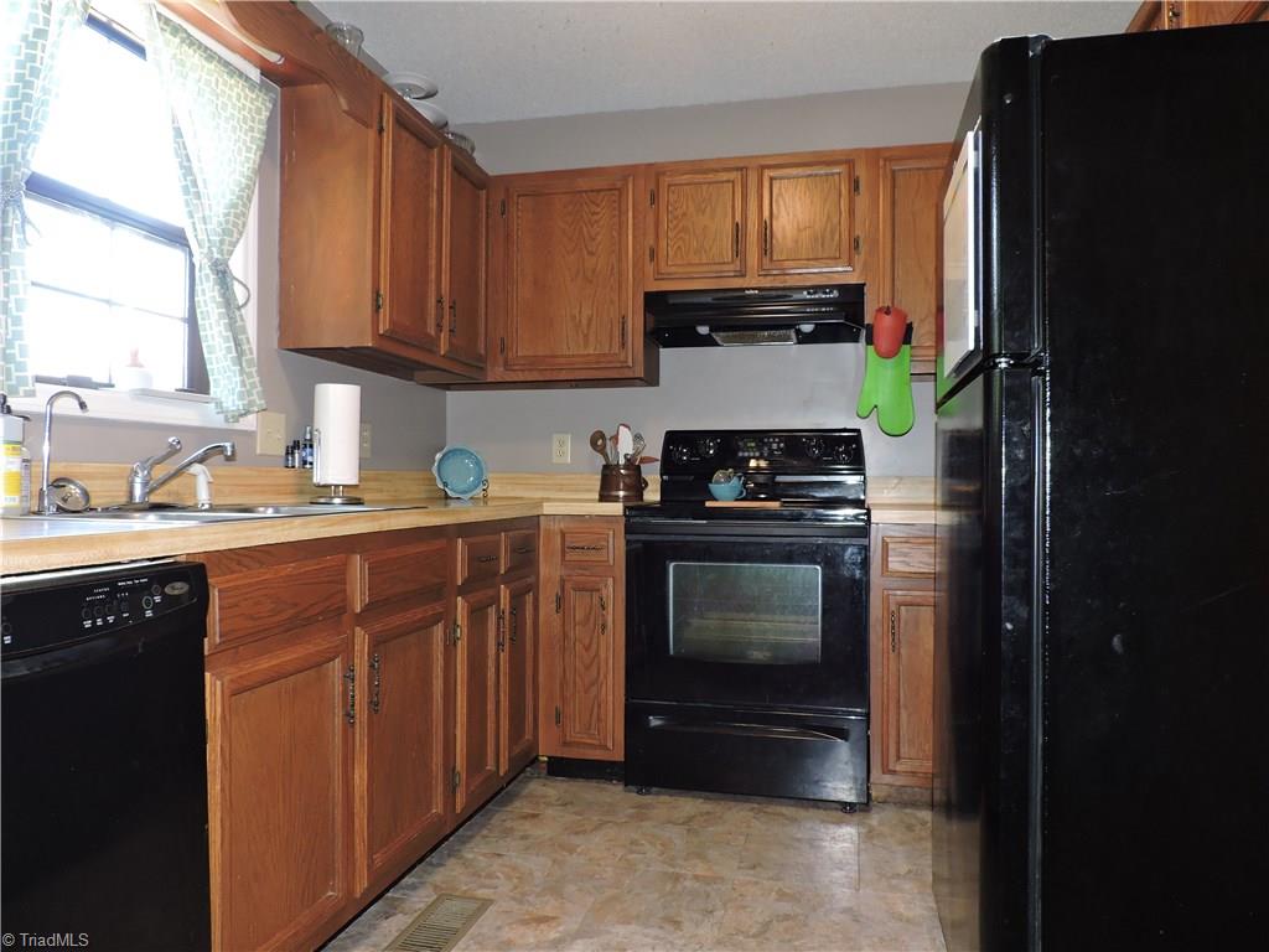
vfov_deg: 56.8
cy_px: 476
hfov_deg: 71.6
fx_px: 880
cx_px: 634
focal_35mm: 24
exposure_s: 1/30
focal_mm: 4.3
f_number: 3
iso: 200
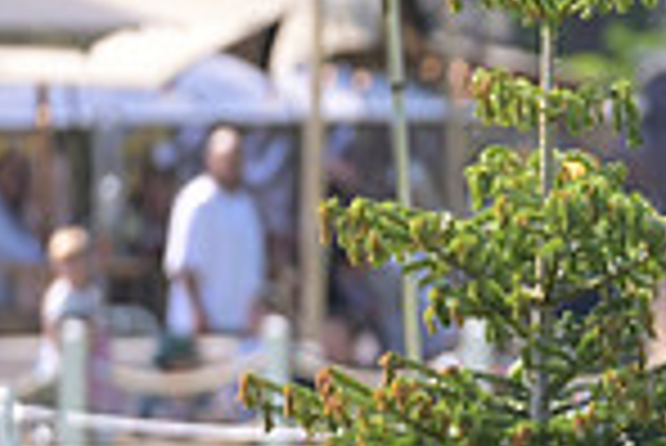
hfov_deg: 1.4
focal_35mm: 1491
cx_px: 1264
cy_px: 142
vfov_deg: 0.9
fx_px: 27610
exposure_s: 1/1250
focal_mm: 380
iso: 640
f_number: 5
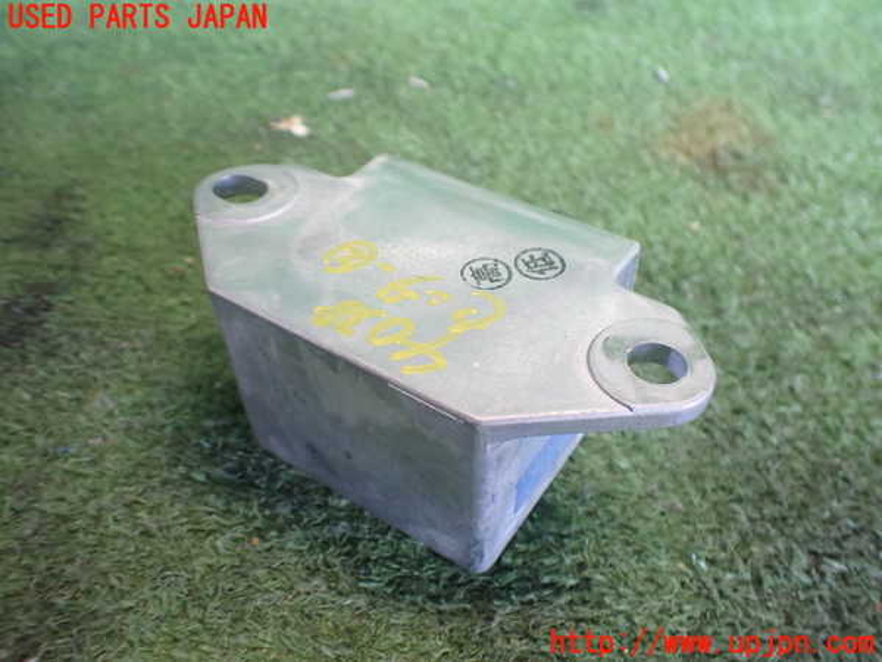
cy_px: 331
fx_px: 764
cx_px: 441
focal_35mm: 30
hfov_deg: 60.0
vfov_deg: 46.8
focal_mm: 5.4
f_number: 2.3
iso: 800
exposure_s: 1/100
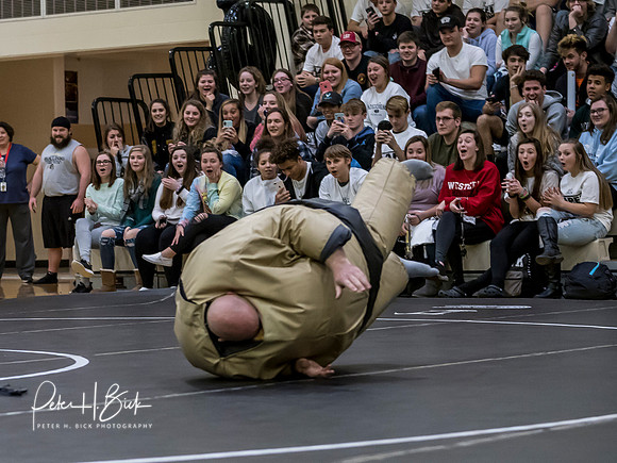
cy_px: 348
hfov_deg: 14.5
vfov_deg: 10.9
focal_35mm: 135
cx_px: 153
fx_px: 2415
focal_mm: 45
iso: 2500
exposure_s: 1/1000
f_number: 2
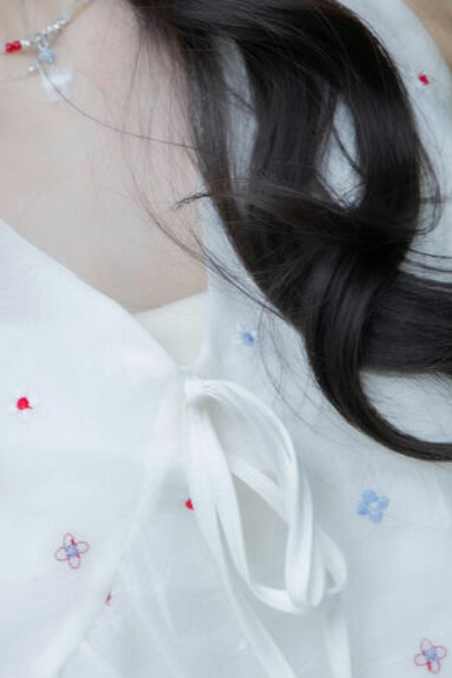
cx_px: -1
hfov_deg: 6.2
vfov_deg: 9.3
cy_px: -13
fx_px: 4143
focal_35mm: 220
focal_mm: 70
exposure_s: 1/125
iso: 200
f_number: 3.2
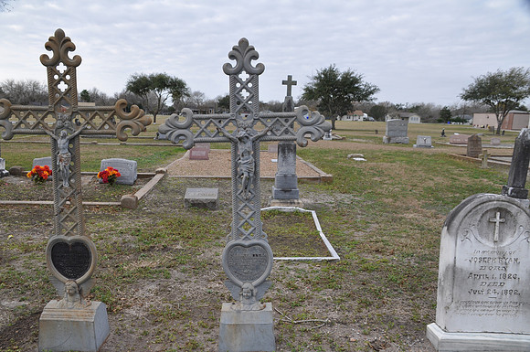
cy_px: 176
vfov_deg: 43.5
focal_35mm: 30
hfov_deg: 62.0
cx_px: 265
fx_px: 441
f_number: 9
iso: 200
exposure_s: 1/80
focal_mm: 20
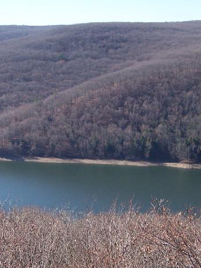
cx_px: 1
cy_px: 145
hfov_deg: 17.4
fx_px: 642
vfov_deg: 23.5
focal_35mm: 83
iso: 100
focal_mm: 6.3
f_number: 2.8
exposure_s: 1/800
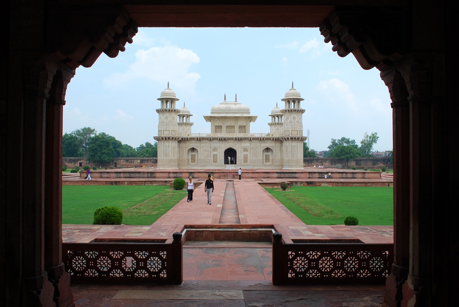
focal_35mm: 27
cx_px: 230
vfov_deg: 48.0
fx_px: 345
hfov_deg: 67.3
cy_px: 154
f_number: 10
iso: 100
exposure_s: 1/100
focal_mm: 18
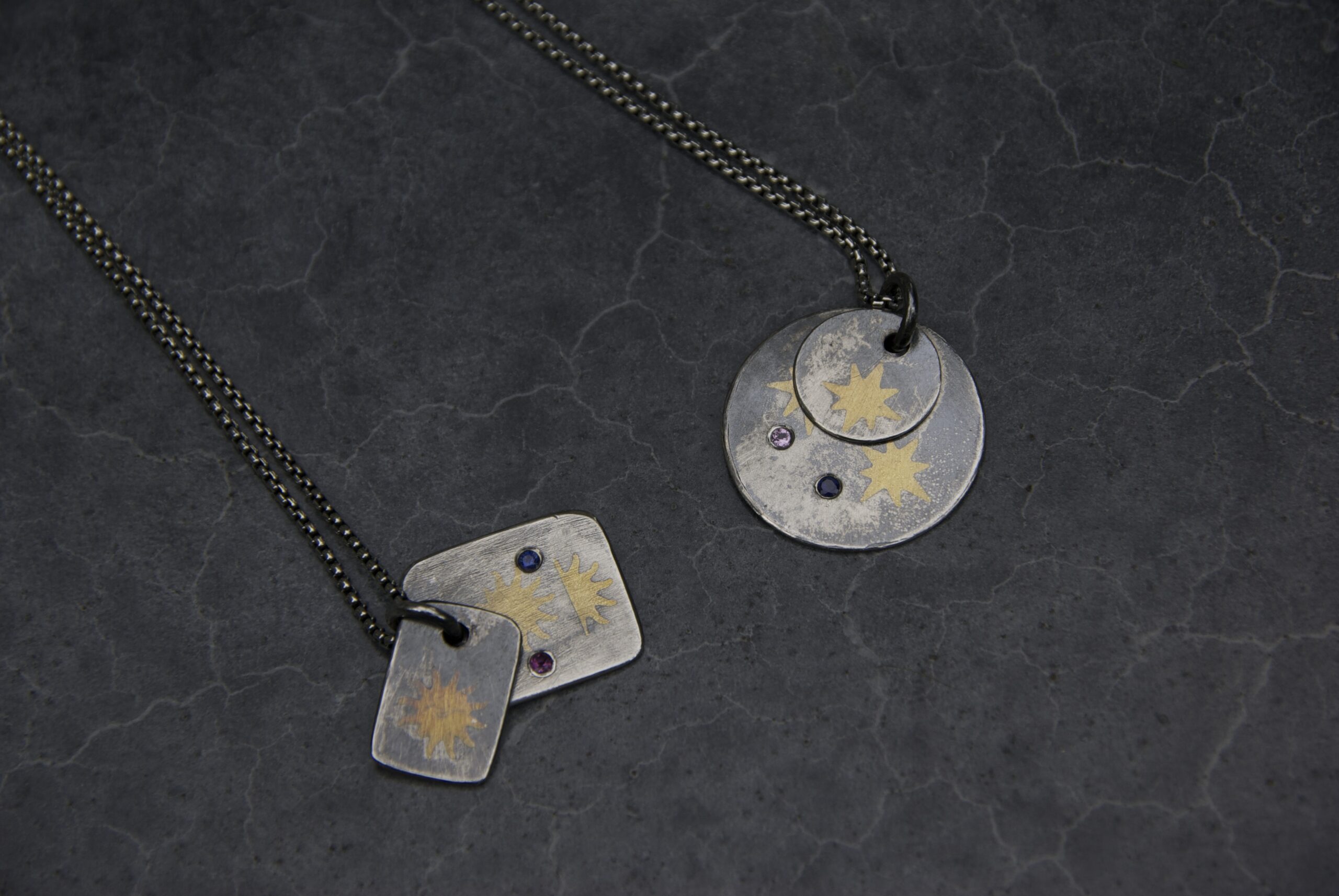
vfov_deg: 9.2
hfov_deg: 13.7
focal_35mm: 150
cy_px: 448
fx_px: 5586
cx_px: 670
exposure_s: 1/200
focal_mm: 100
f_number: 9
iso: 100
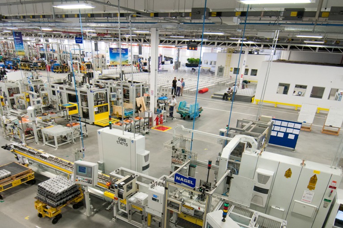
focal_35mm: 24
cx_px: 172
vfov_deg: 52.2
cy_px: 149
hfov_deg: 73.8
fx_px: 229
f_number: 5.6
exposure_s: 1/50
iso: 800
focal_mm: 12
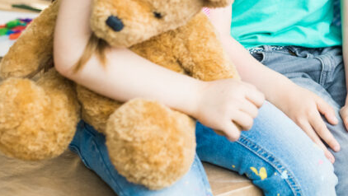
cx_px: 341
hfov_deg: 16.6
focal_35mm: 127
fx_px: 1173
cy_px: -16
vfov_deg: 9.5
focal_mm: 50
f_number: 3.2
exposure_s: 1/160
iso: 800
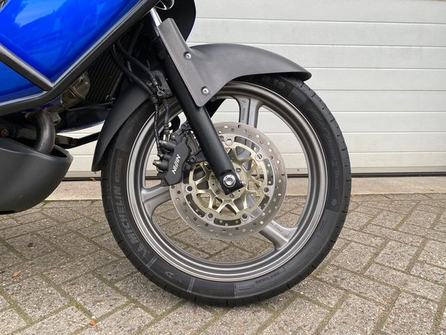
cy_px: 168
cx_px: 223
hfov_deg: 67.3
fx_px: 335
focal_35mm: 26
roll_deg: -0.1
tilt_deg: -14.5
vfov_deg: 53.1
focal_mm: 4.25
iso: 40
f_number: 1.8
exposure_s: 1/121
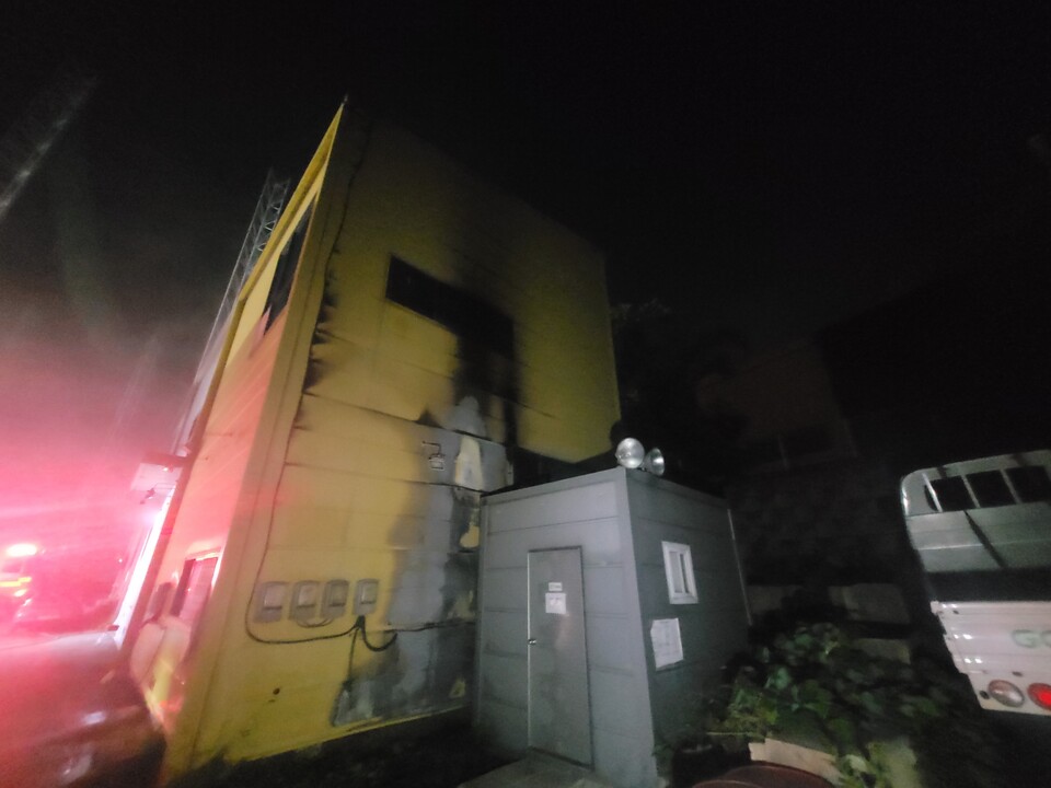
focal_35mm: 13
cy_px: 394
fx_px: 395
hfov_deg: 106.2
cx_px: 526
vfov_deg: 89.9
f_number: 2.2
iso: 2500
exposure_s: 1/11
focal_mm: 1.74
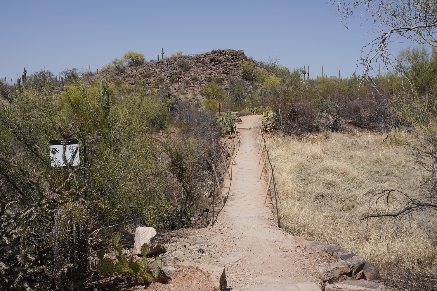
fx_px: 388
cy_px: 146
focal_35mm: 32
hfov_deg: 58.7
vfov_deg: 41.1
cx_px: 218
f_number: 22
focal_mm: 32
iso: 100
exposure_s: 1/80
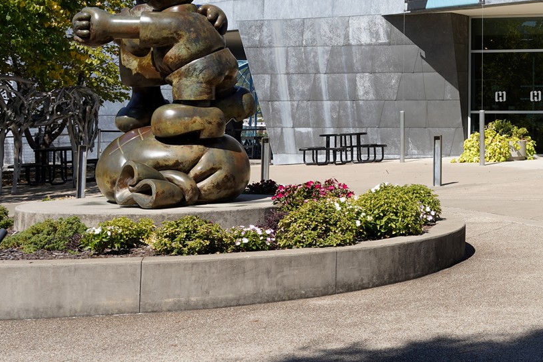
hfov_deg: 22.6
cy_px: -35
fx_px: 1267
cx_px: 615
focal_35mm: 84
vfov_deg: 15.8
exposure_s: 1/100
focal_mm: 34
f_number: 13
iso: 100
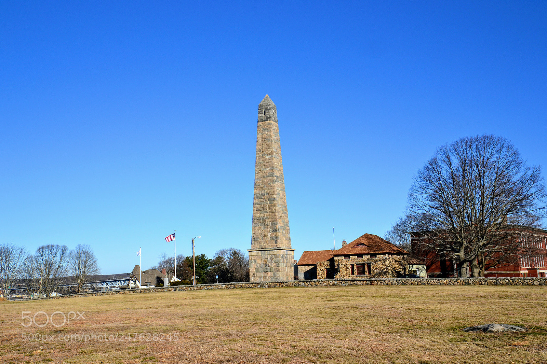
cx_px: 274
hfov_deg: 53.1
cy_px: 182
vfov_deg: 36.9
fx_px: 547
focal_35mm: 36
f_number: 11
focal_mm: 24
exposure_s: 1/500
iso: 400
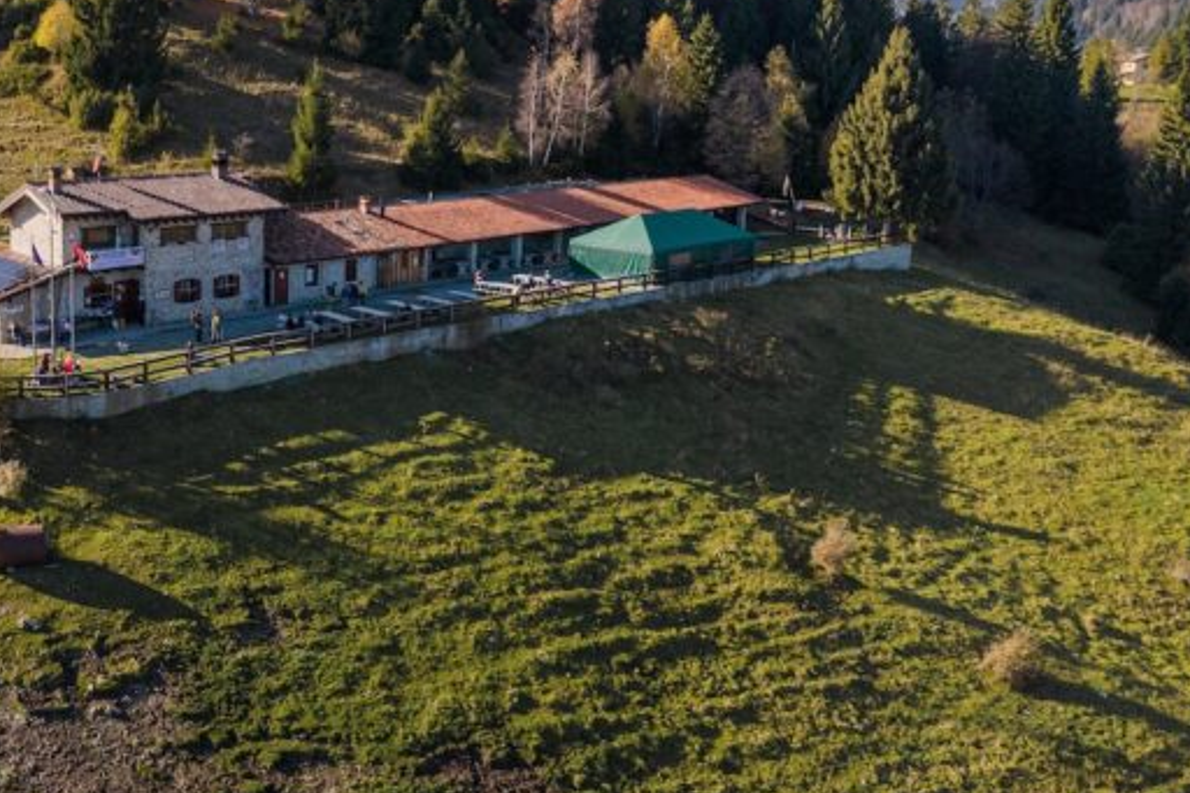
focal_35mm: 44
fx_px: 1454
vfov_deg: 30.4
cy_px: 312
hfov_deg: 42.2
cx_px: 212
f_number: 2.8
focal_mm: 8.38
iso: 100
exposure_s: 1/160
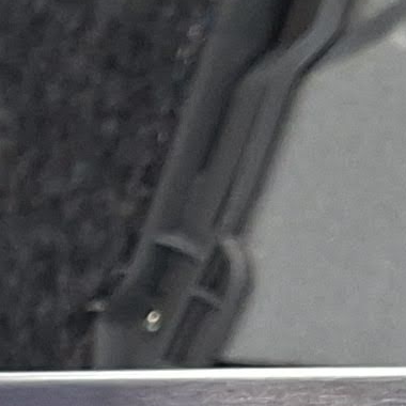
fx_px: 2840
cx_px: -709
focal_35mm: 214
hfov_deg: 7.4
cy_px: 1214
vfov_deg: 7.3
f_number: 1.8
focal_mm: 5.54
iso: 250
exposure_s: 1/50
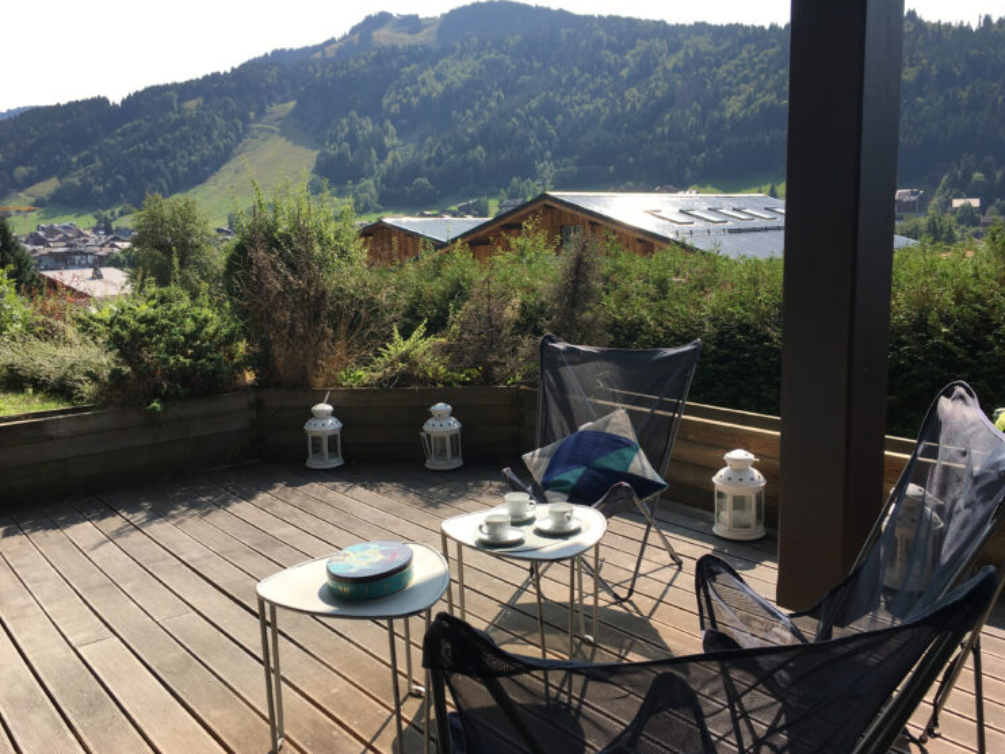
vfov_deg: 46.8
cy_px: 386
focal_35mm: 30
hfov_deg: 59.9
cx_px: 508
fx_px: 871
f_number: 2.2
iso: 25
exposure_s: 1/874
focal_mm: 4.15
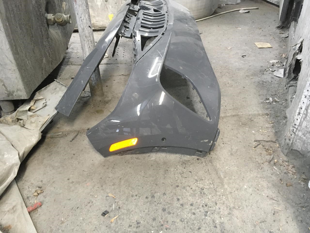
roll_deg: +2.6
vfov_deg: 48.2
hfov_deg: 61.7
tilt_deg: -32.5
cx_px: 155
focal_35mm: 29
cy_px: 116
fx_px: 260
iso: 200
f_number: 2.2
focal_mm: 4.15
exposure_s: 1/24
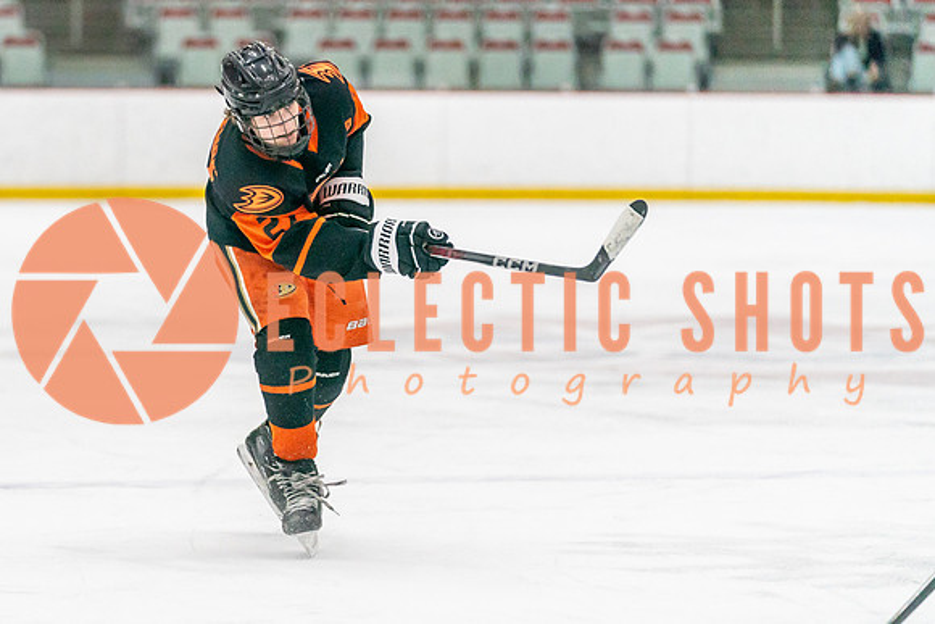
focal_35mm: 235
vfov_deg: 5.9
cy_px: 330
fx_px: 6099
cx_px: 255
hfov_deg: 8.8
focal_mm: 155
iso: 3200
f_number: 2.8
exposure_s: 1/1250
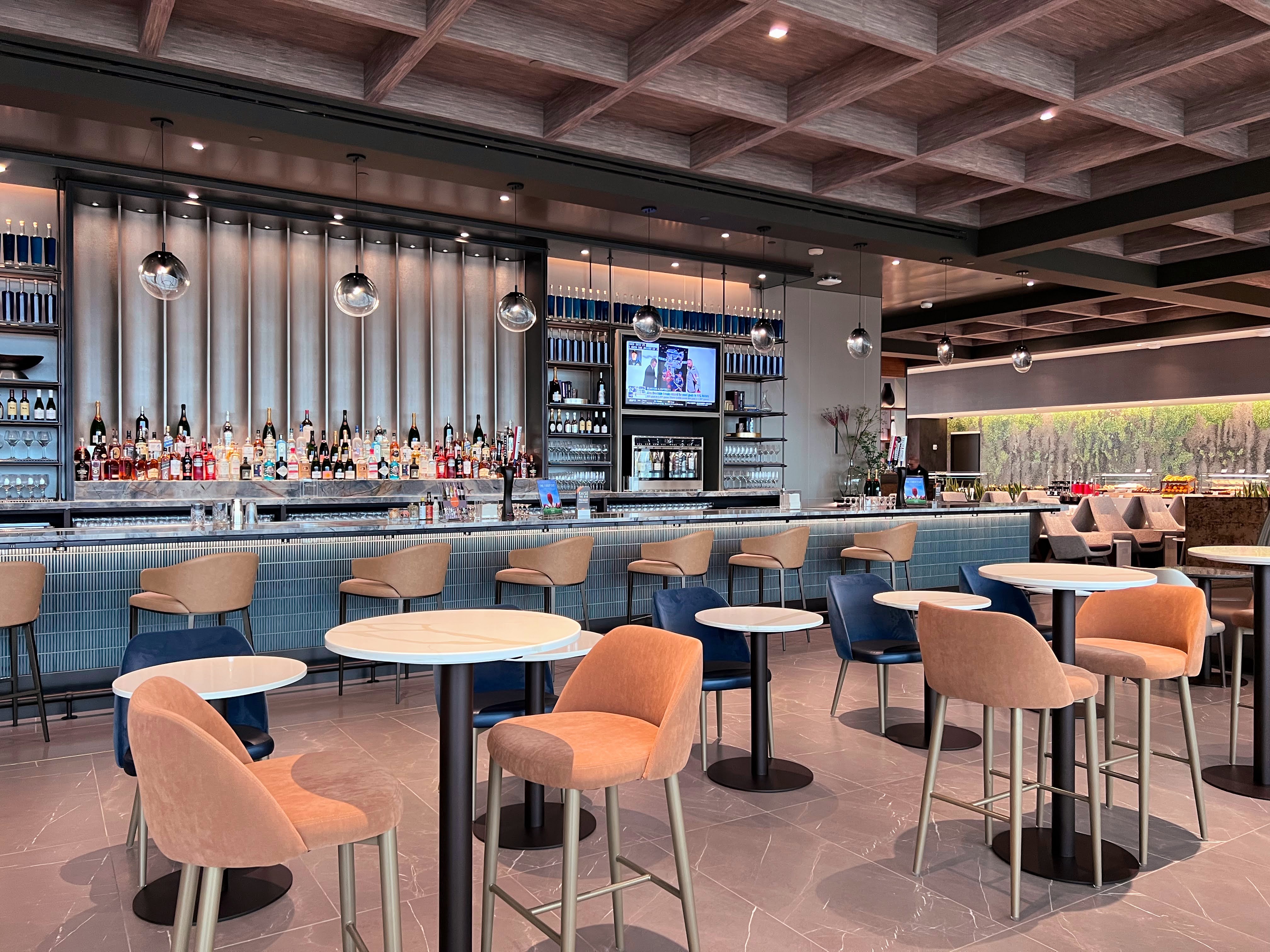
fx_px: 954
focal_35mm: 26
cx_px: 635
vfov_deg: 53.1
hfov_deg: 67.3
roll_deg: +0.8
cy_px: 476
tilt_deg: -0.1
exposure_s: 1/60
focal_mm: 5.7
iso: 200
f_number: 1.5
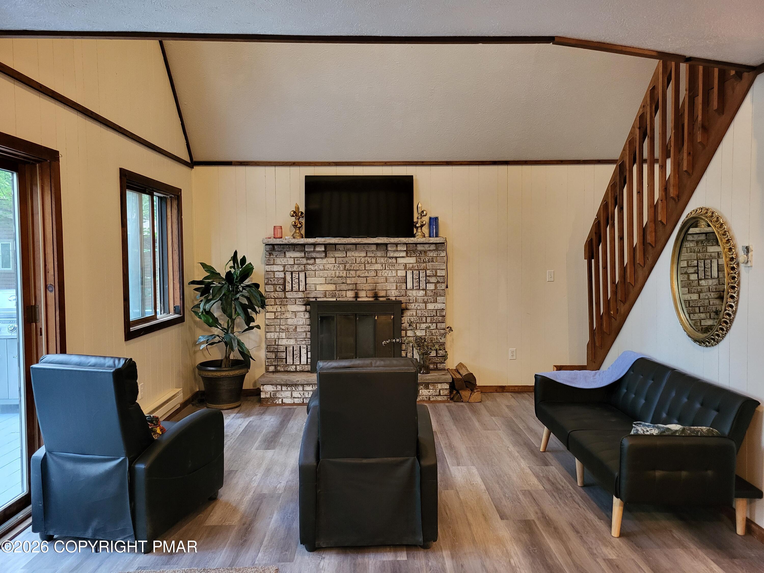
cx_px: 382
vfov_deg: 53.1
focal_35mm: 26
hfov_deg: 67.3
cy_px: 286
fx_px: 574
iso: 640
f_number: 1.8
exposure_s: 1/40
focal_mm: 5.4
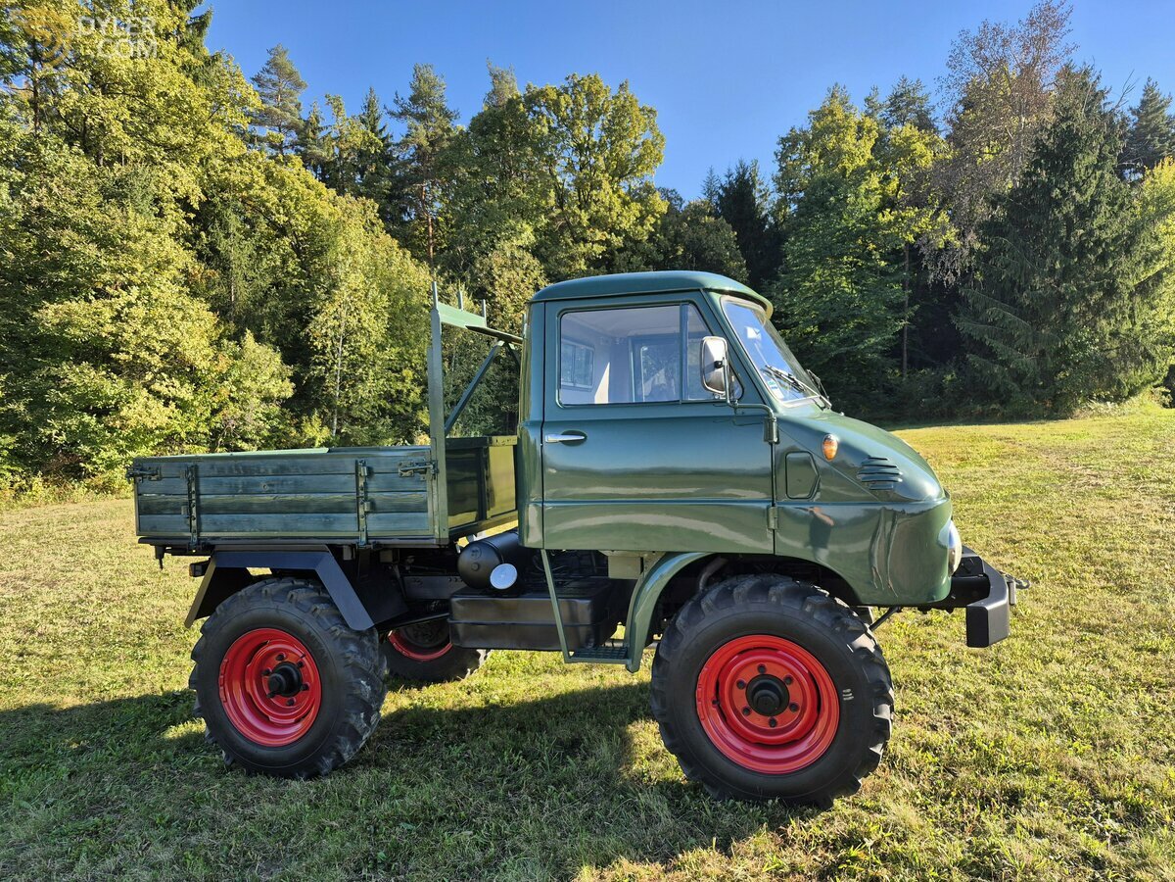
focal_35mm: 23
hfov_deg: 73.9
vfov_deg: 58.9
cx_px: 588
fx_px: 781
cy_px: 441
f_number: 1.8
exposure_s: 1/564
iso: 25
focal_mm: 5.4
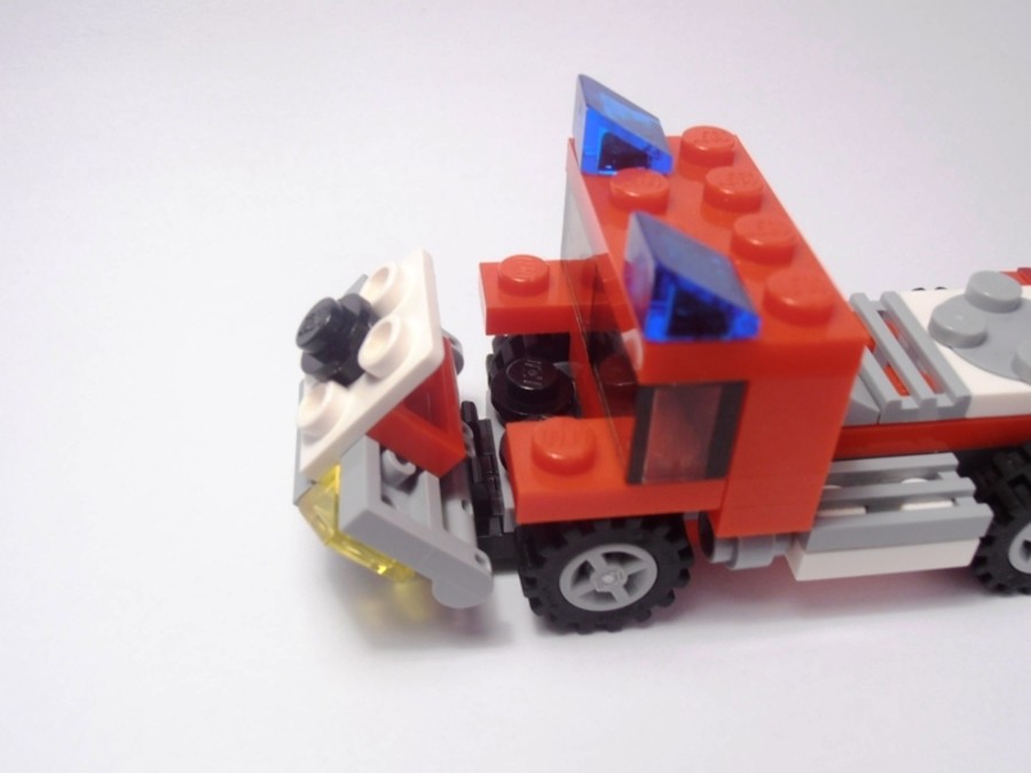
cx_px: 516
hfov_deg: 50.1
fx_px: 1102
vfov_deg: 38.7
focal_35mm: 37
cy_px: 386
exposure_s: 1/50
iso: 80
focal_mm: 6.61
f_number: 3.9
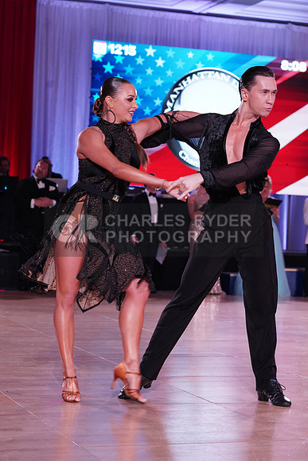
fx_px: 1052
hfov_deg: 16.7
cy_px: 230
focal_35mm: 82
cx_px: 154
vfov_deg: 24.8
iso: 2000
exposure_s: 1/200
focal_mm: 82
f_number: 5
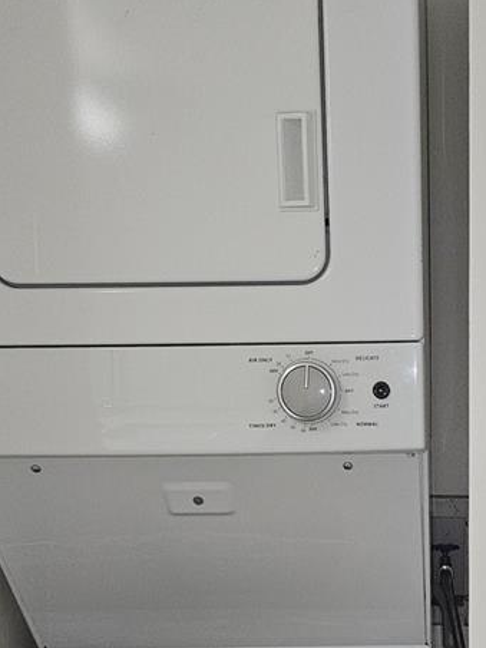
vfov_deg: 30.1
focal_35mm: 61
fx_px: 1142
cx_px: 437
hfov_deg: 23.4
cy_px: 602
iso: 64
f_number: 1.8
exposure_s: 1/60
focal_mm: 5.4
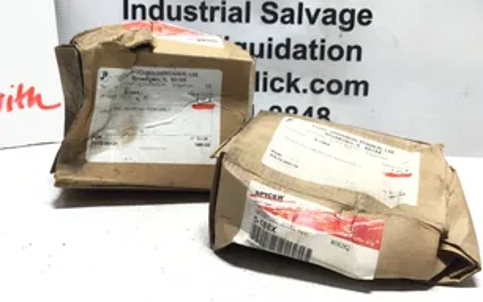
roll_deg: -2.2
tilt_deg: -11.8
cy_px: 108
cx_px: 230
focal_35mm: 43
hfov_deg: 46.2
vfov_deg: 29.7
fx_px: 566
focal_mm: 3.3
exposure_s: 1/120
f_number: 2.4
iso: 40
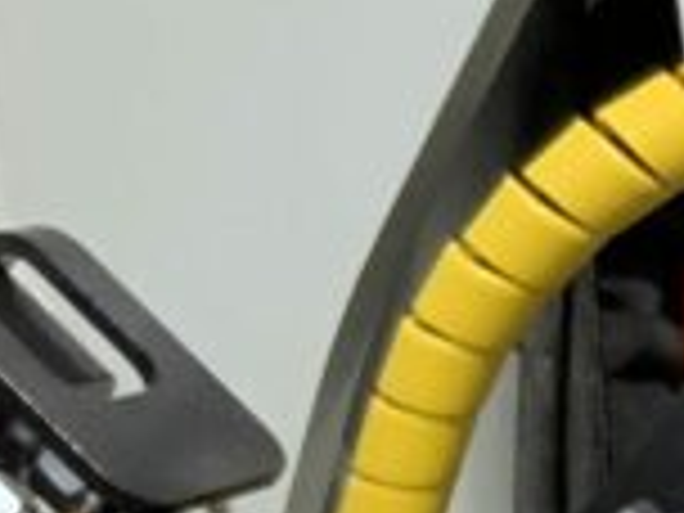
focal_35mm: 195
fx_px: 3853
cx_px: 1480
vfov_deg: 7.0
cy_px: 1422
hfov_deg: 9.3
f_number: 1.8
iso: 16
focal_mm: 3
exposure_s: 1/1168
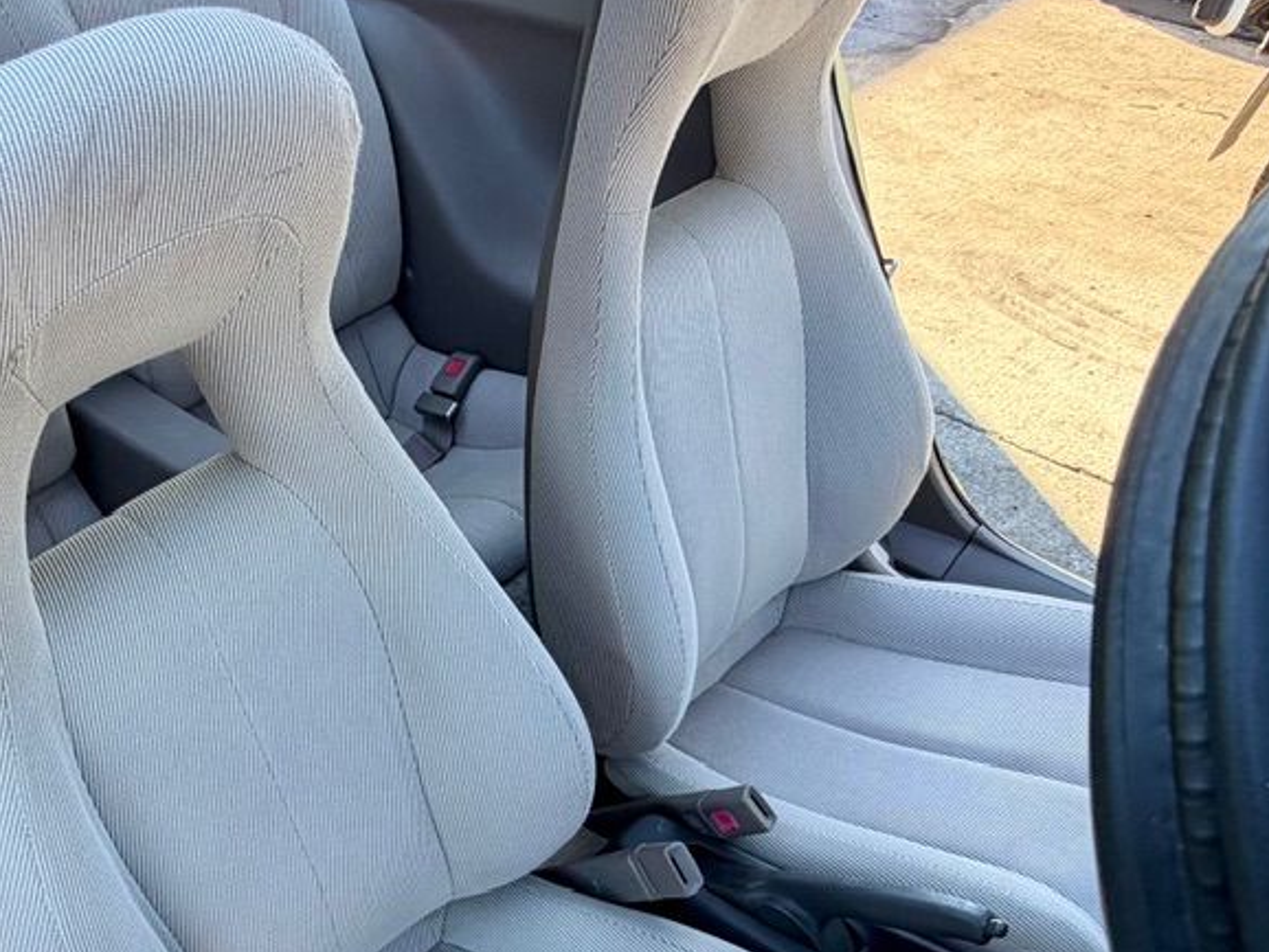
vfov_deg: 42.4
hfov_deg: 56.0
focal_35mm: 31
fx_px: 1137
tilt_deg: -50.5
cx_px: 347
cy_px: 820
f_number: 2.2
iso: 80
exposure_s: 1/121
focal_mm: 2.22
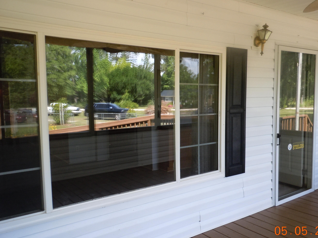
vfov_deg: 44.2
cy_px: 123
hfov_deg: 56.7
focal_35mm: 32
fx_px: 294
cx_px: 176
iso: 200
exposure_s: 1/60
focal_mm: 5
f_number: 3.7
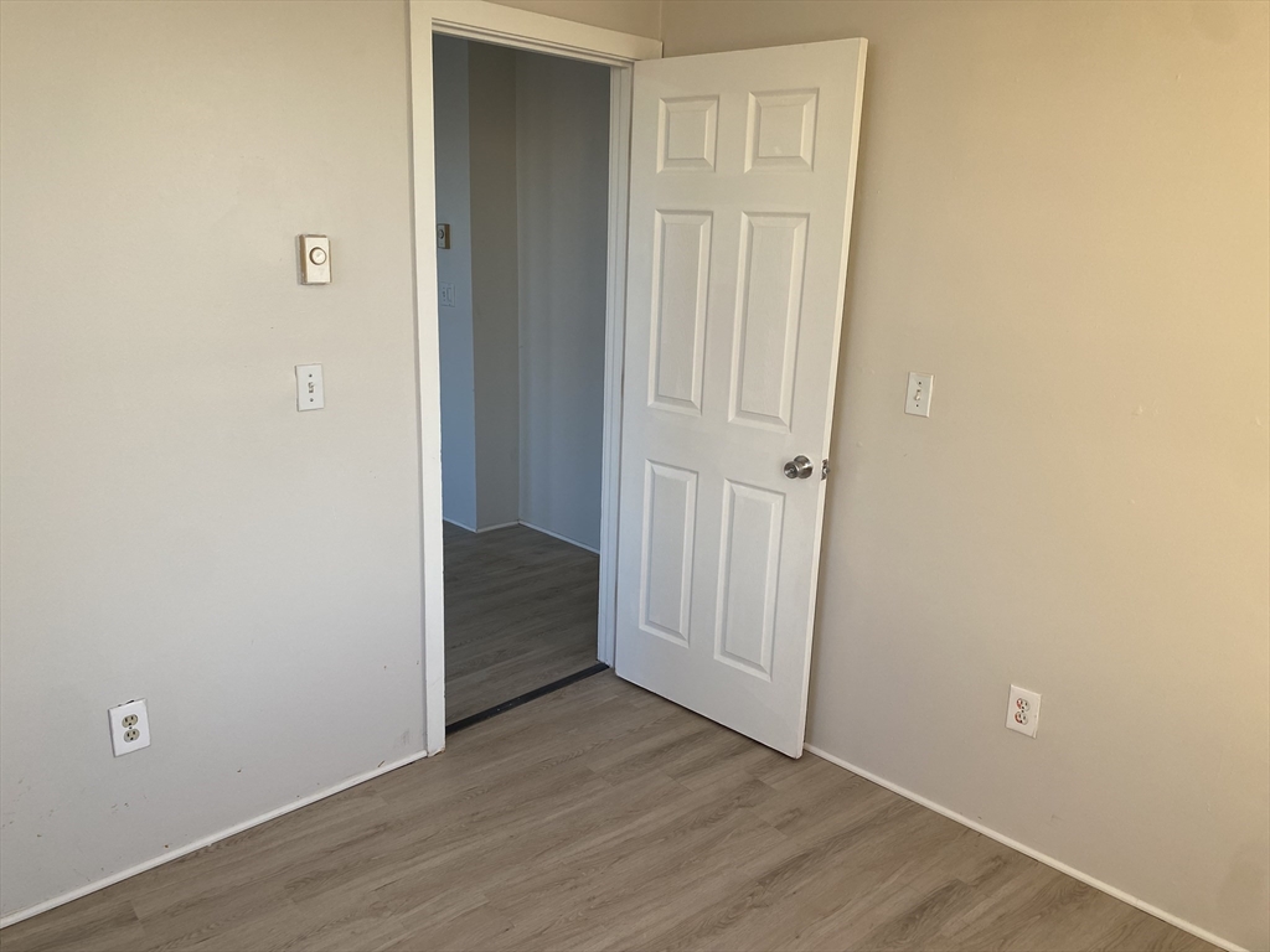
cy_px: 476
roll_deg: -1.6
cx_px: 635
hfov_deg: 67.3
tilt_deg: -14.5
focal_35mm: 26
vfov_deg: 53.1
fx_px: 954
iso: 64
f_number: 1.8
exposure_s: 1/122
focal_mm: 4.25
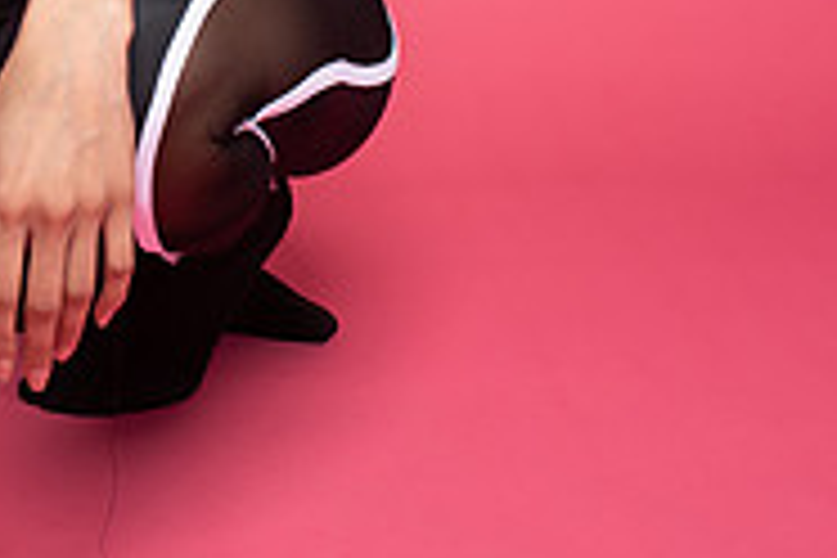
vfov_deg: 12.0
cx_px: -36
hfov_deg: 18.2
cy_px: -259
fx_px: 2534
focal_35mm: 109
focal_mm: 35
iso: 125
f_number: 6.3
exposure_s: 1/200
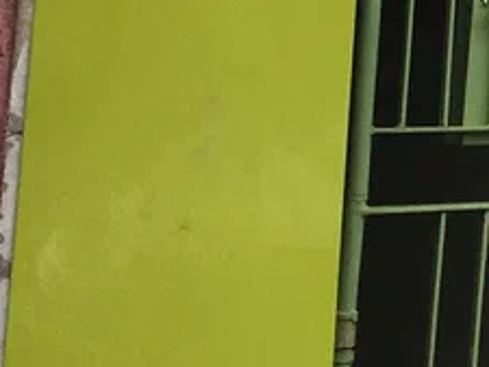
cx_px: 1239
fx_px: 2332
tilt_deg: +11.3
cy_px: -495
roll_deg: -0.5
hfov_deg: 10.2
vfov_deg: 8.3
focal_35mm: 165
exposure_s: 1/458
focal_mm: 4.15
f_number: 2.2
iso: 25
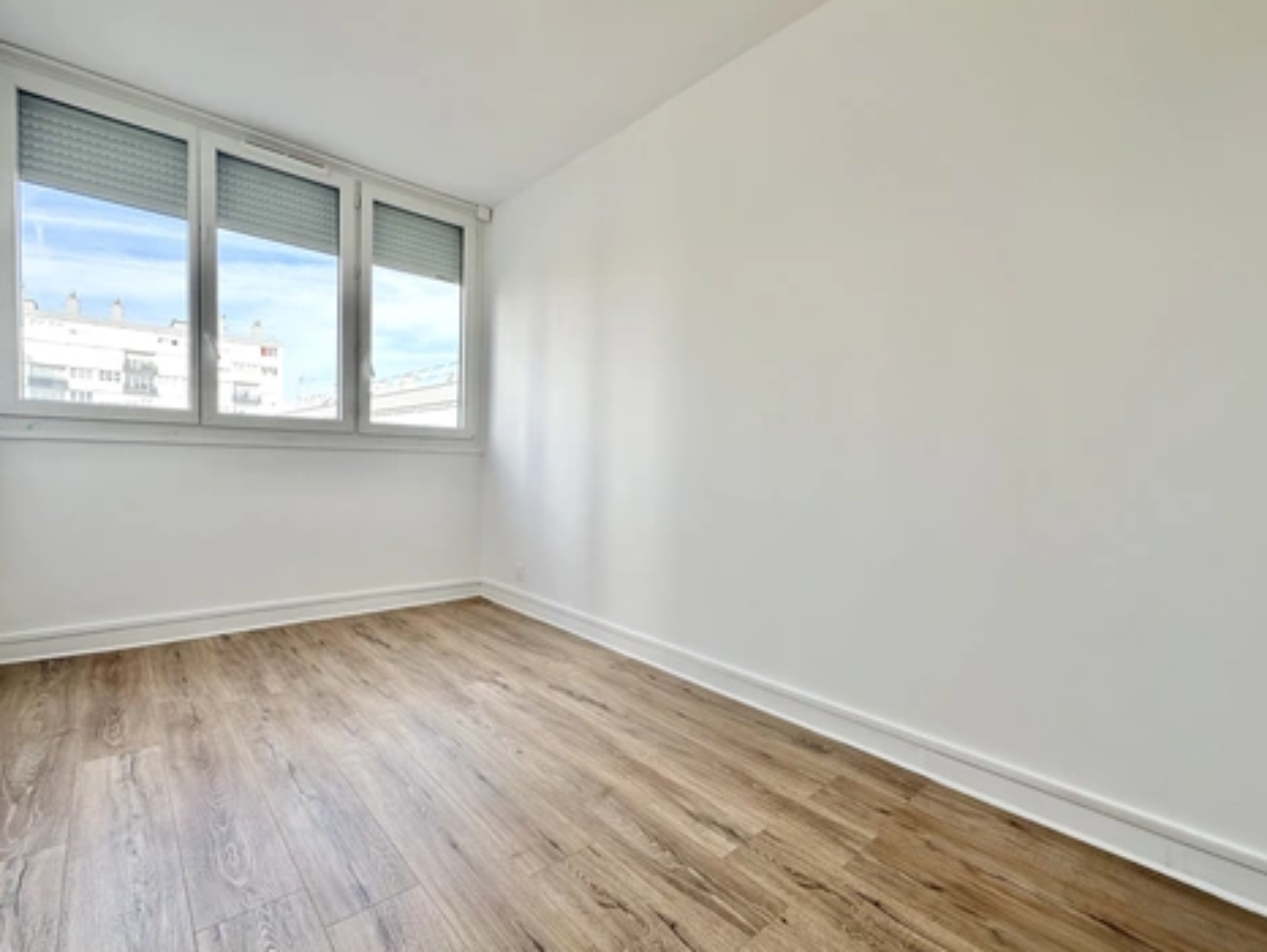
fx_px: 586
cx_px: 610
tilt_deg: -2.5
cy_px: 490
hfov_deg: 94.4
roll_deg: -1.6
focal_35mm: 16
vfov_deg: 78.1
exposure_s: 1/178
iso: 40
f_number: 2.2
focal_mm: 2.22
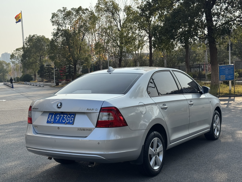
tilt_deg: -2.3
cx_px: 121
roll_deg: +2.2
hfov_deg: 39.7
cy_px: 91
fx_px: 336
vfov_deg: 30.3
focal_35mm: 48
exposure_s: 1/2833
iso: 64
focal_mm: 6.76
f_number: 1.78
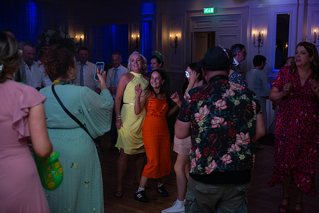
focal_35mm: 50
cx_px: 160
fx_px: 443
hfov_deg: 39.6
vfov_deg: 27.0
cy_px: 106
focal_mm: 50
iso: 640
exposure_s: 1/160
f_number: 3.5
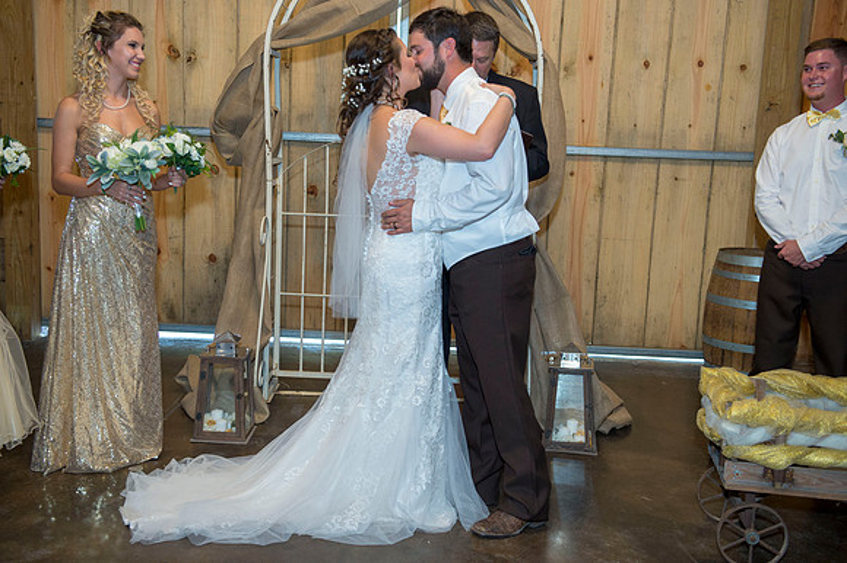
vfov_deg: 29.8
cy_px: 282
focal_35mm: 45
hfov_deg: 43.6
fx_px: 1058
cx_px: 424
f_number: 4
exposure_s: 1/160
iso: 1600
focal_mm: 45
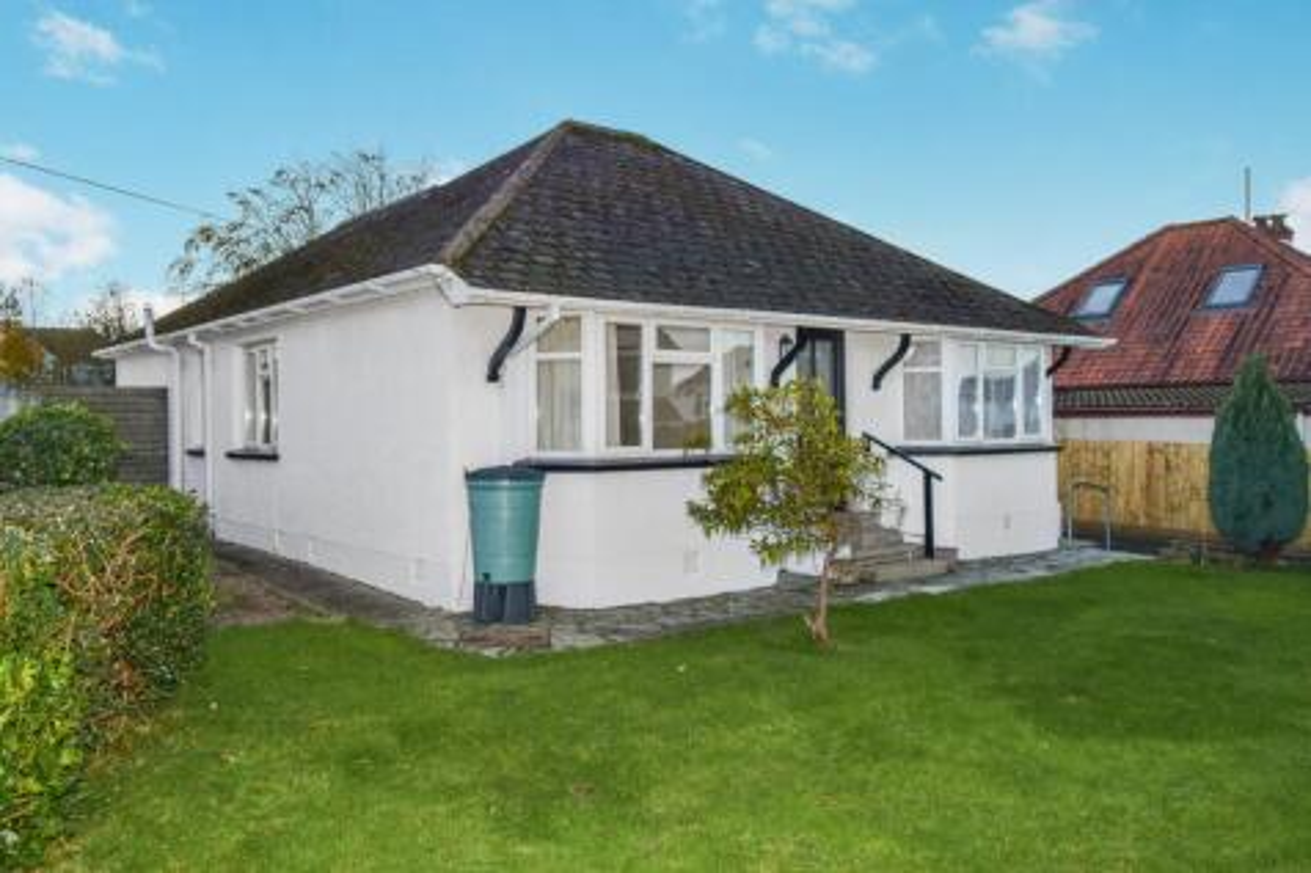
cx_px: 656
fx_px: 1037
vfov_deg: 45.6
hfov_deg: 64.6
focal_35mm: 28
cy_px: 436
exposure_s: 1/200
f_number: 10
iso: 200
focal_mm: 19
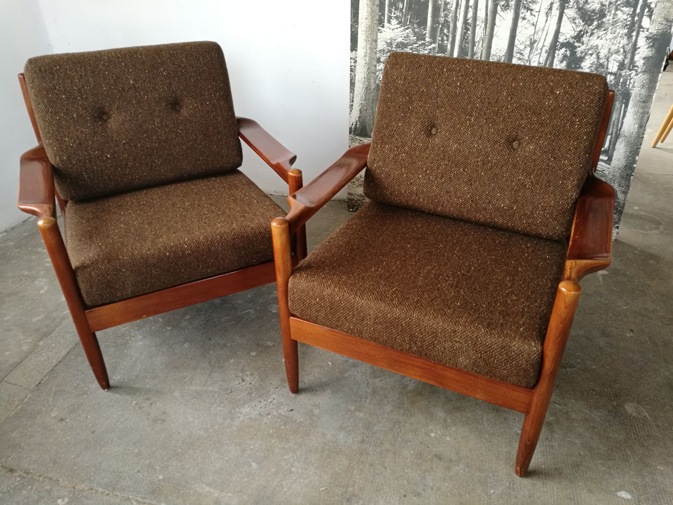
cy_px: 252
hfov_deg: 65.3
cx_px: 336
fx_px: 525
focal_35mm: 27
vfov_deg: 51.4
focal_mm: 4.5
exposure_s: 1/50
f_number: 2.2
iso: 125
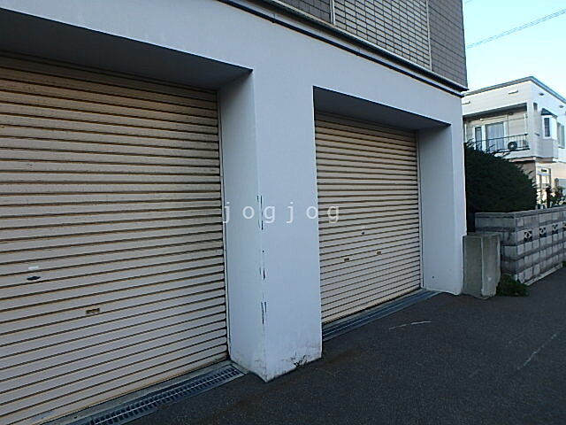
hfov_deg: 79.0
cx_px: 283
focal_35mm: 21
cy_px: 212
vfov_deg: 63.4
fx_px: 343
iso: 125
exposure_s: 1/200
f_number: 3.5
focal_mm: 3.7
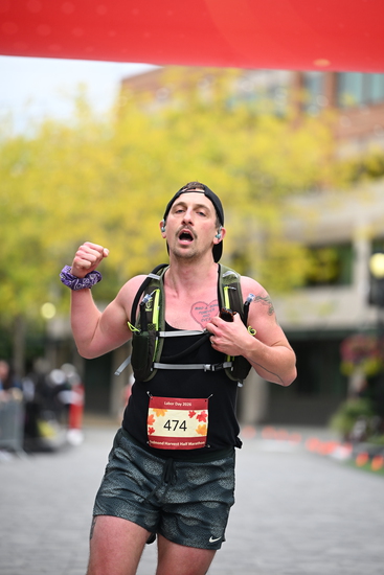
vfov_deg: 14.1
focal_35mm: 145
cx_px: 192
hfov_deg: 9.5
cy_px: 288
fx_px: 2318
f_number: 2.8
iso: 640
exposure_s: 1/2000
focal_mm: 145
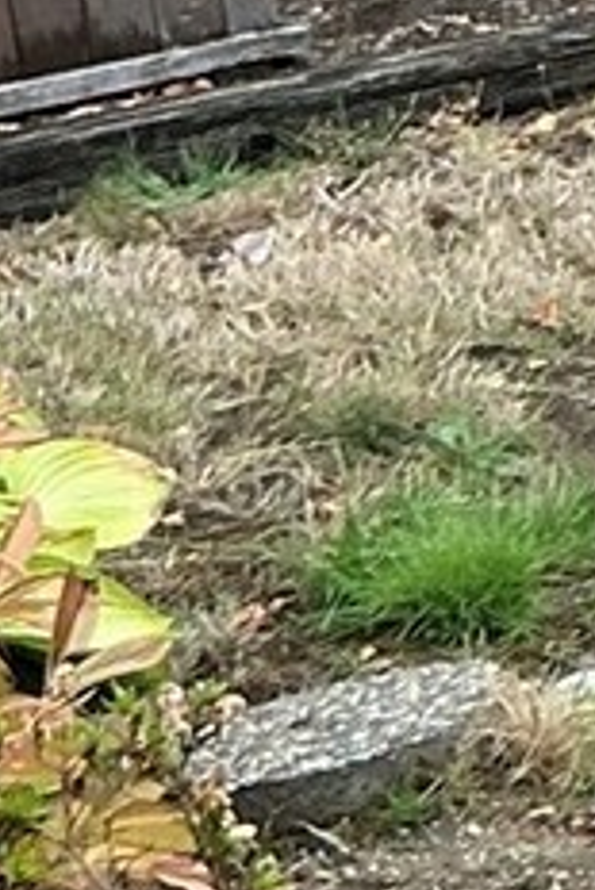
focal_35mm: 187
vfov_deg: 10.8
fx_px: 4629
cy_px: -215
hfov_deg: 6.5
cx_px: 1973
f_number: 1.8
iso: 16
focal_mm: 3
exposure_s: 1/135
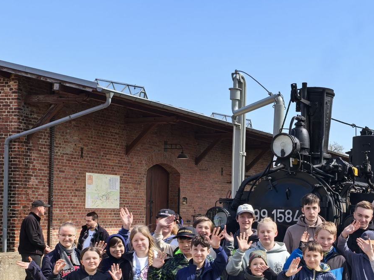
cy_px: 220
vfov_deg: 21.7
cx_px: 358
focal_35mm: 67
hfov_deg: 27.6
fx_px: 724
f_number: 4
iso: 50
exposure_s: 1/460
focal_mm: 8.5
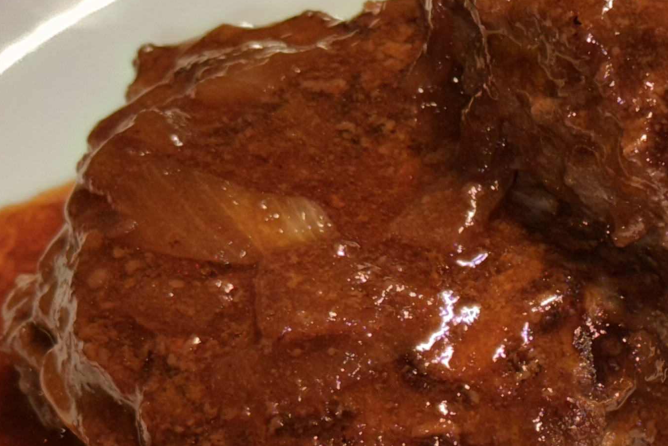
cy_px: 392
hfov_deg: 13.8
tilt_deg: -46.4
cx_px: 563
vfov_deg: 9.2
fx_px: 2746
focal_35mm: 148
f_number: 1.78
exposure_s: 1/49
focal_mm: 6.76
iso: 50
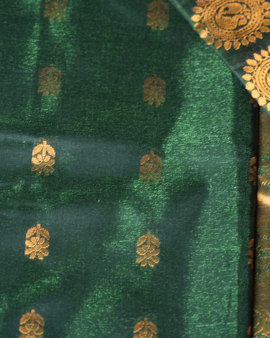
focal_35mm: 148
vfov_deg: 13.0
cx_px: 165
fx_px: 1478
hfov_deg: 10.4
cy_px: 116
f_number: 4
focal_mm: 105
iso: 1250
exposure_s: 1/125
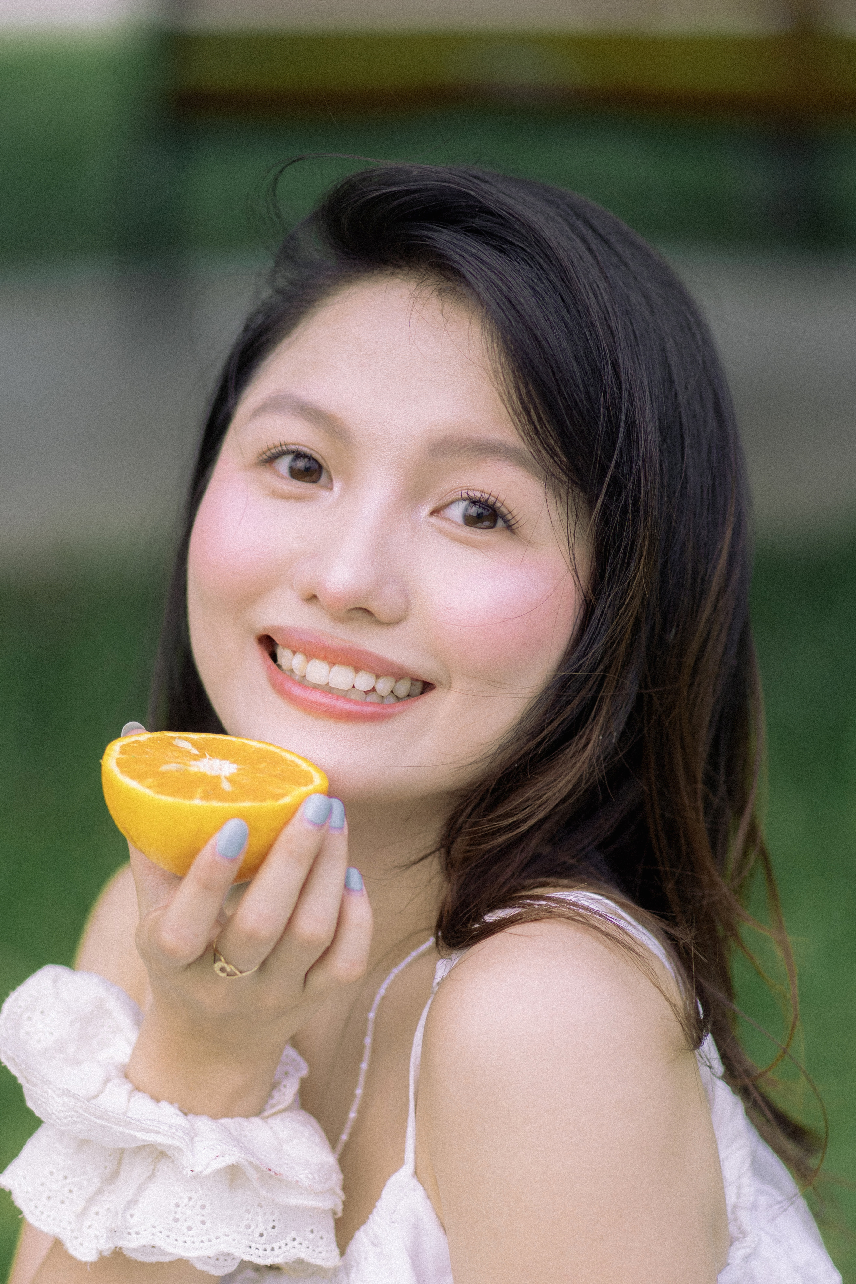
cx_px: 428
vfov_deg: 16.1
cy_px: 642
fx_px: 4529
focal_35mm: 127
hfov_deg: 10.8
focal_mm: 85
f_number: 1.8
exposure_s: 1/640
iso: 400
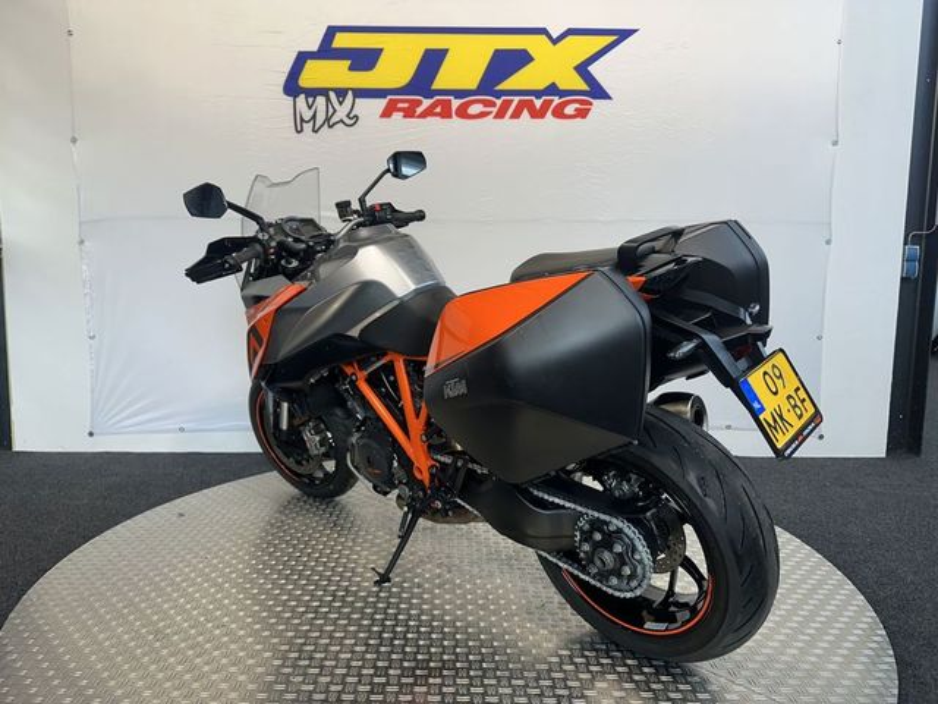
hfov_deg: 71.6
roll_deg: -0.8
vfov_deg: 56.8
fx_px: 650
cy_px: 352
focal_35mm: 24
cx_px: 469
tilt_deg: -4.6
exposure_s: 1/100
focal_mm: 6.86
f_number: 1.78
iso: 64
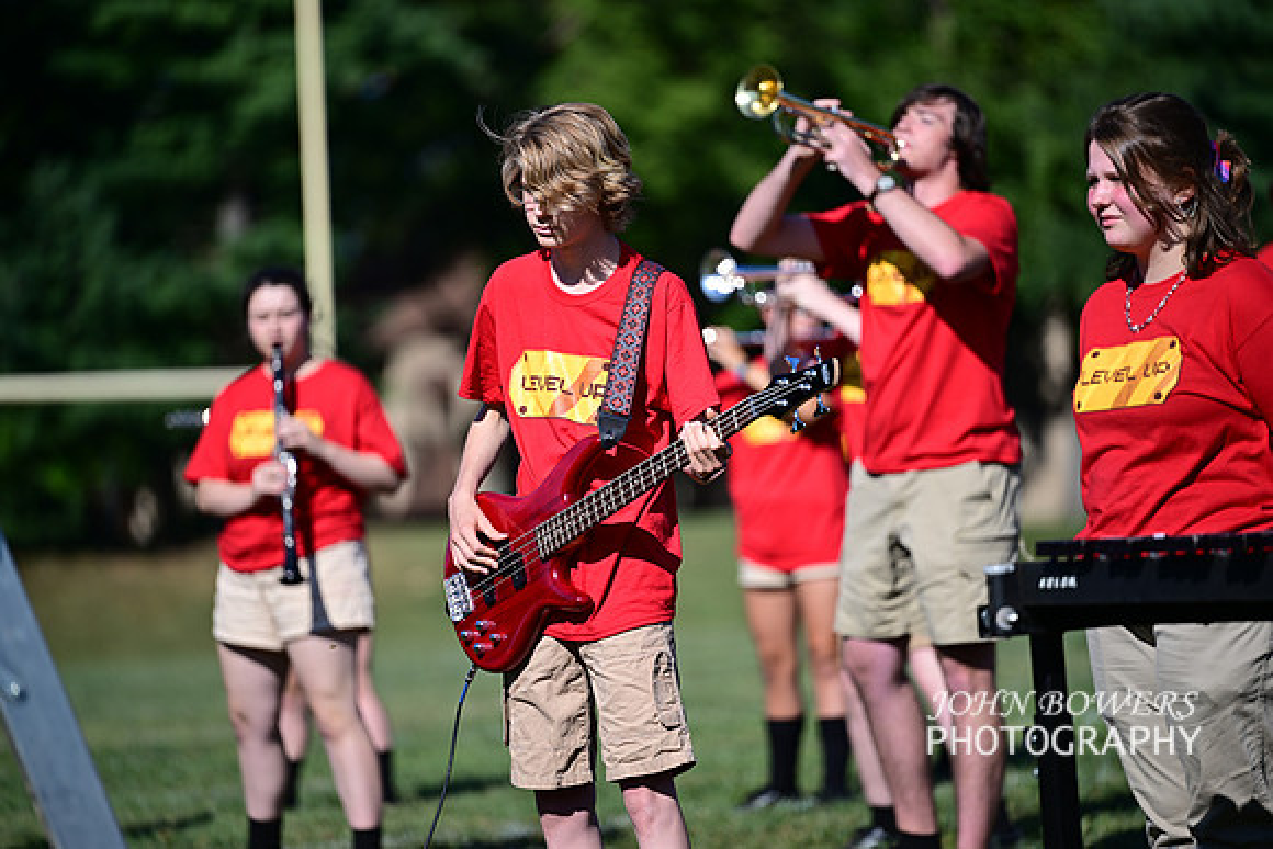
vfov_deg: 6.9
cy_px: 424
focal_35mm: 200
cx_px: 636
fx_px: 7074
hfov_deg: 10.3
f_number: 2.8
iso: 90
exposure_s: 1/1600
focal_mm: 200
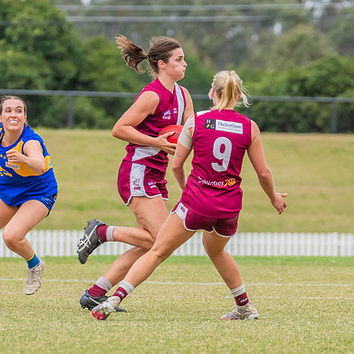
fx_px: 8307
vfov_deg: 2.4
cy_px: 161
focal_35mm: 718
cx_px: 108
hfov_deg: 2.4
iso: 800
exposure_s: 1/1250
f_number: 8
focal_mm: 360
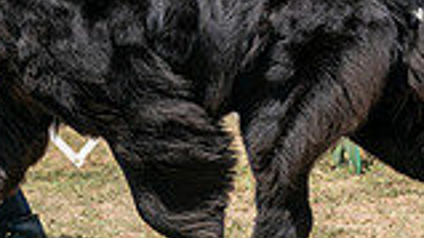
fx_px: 6457
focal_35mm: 575
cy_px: -176
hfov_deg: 3.8
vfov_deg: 2.1
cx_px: -33
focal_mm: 129
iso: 250
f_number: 4.5
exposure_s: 1/1600
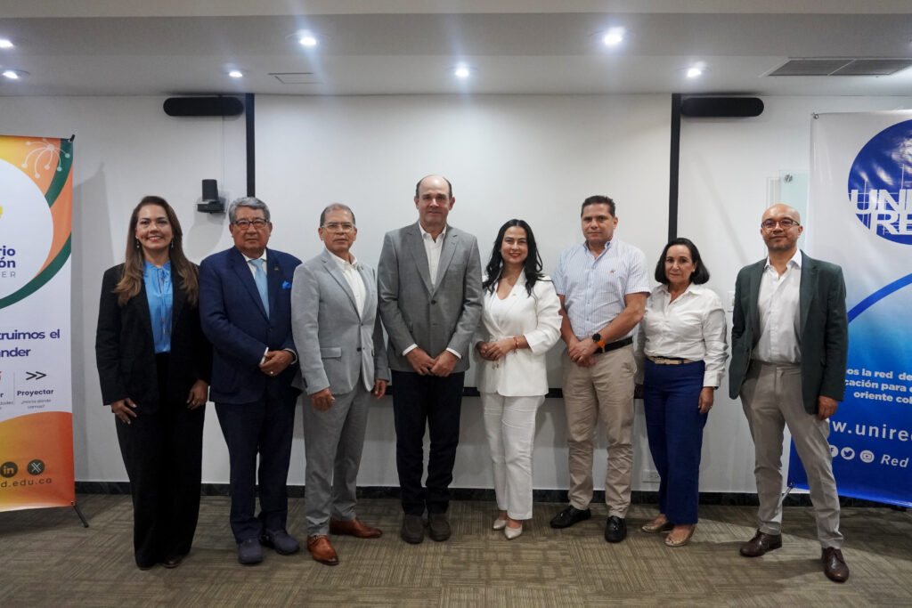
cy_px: 304
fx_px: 760
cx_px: 456
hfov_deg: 61.9
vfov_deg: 43.6
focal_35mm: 30
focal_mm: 20
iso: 2500
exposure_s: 1/160
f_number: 4
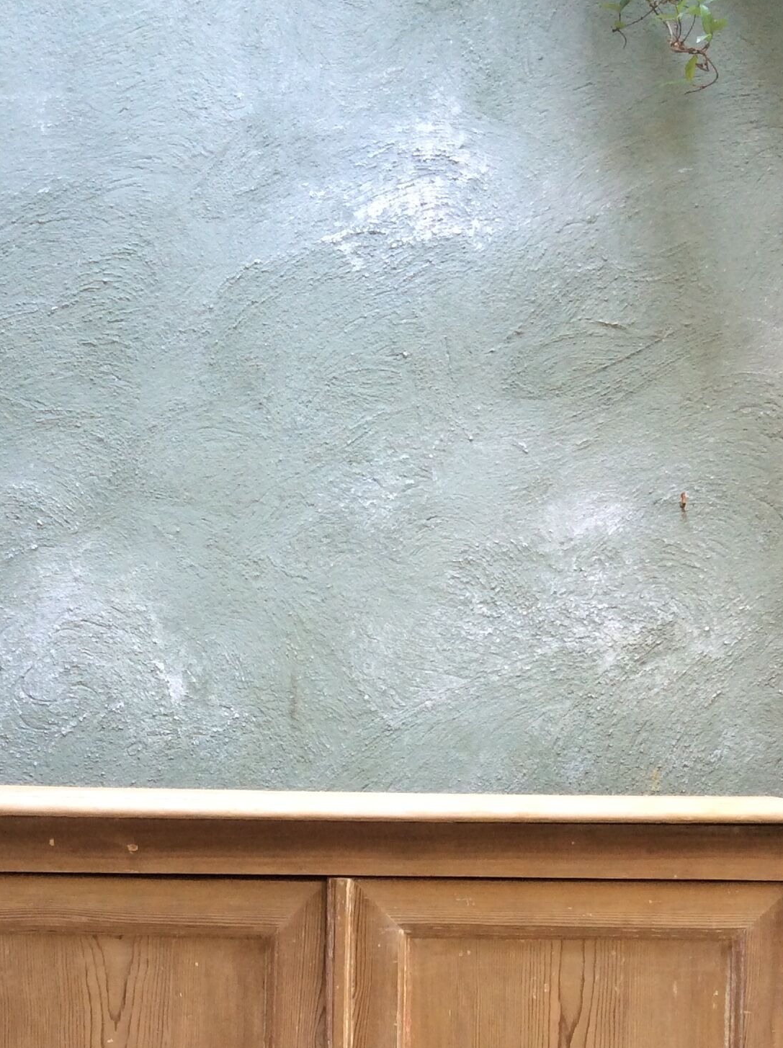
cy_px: 895
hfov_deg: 25.6
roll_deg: -0.4
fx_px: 1723
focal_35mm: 57
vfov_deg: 32.5
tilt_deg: -4.0
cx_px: 361
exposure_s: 1/25
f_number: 2.4
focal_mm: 3.3
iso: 50
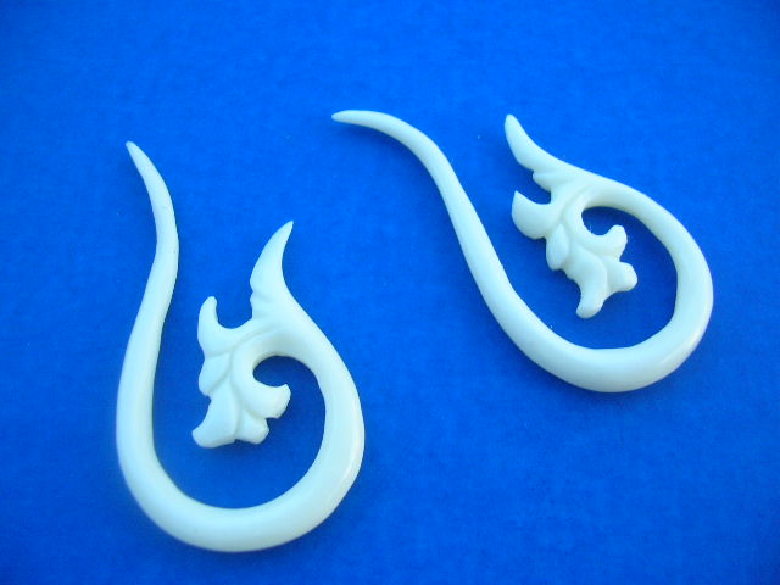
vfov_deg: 40.7
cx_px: 390
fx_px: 789
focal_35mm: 35
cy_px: 292
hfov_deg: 52.6
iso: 50
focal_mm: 5.8
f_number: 2.8
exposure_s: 1/36.3
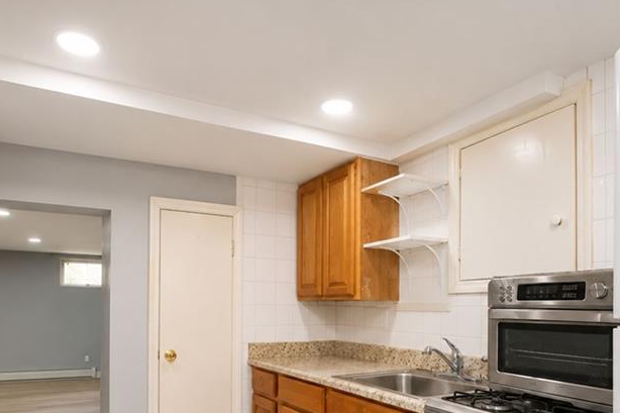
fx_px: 430
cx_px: 311
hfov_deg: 71.5
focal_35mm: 25
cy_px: 306
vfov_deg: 49.4
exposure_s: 1/80
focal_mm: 10
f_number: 8
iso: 1250
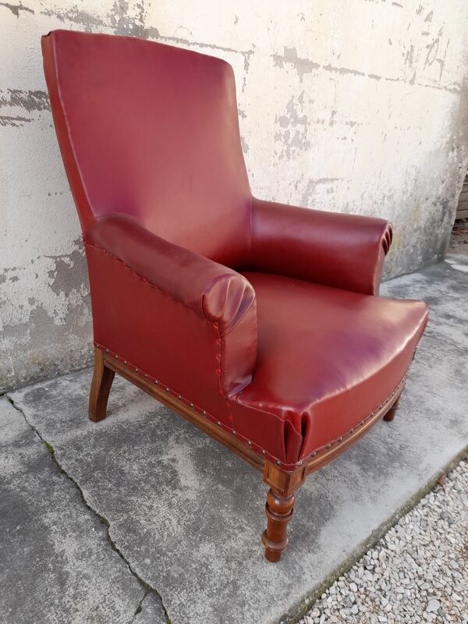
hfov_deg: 54.9
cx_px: 234
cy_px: 312
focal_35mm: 25
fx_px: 451
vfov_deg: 69.4
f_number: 2
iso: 20
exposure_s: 1/123
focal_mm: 4.6
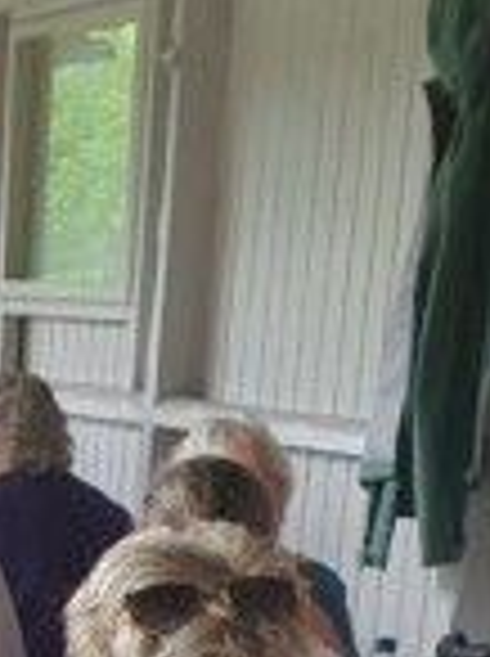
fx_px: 2158
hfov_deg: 12.7
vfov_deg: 15.9
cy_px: 990
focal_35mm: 114
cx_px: -76
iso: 200
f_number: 2.4
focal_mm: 4.32
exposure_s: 1/100
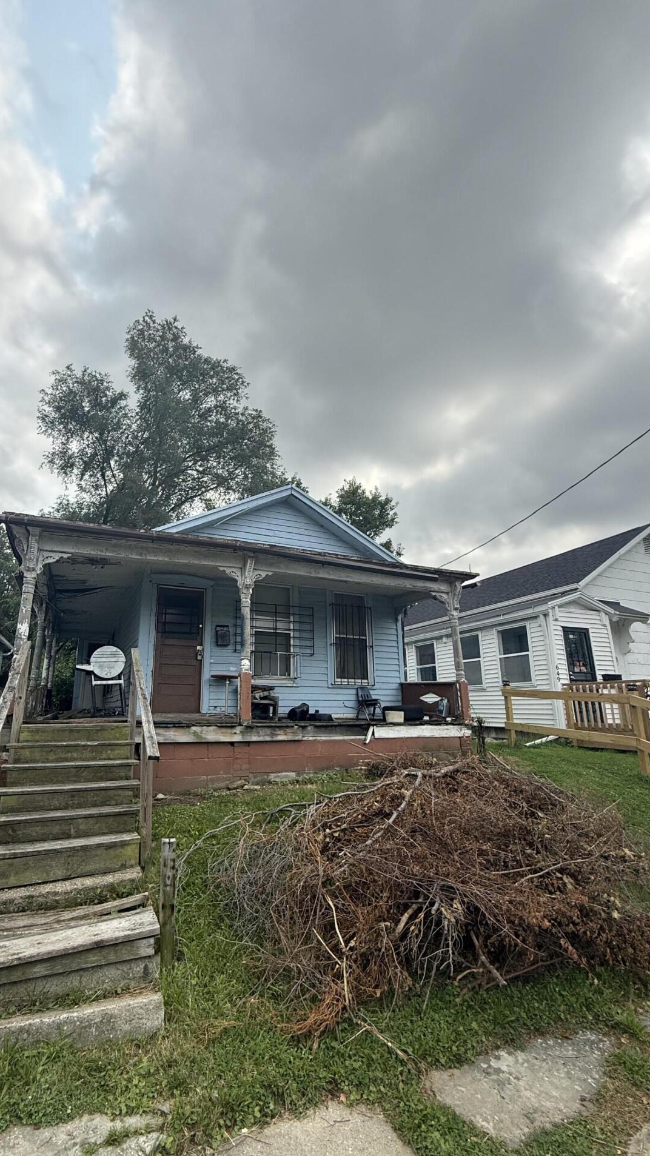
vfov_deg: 99.3
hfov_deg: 66.5
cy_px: 601
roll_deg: -0.6
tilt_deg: +13.1
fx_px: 490
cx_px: 264
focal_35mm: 16
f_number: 2.2
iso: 64
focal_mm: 2.22
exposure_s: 1/1613
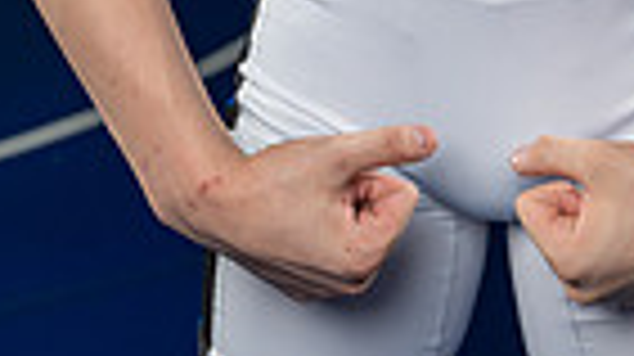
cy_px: -509
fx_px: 1965
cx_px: 477
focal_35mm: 117
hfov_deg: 18.2
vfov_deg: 9.2
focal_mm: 35
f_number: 4
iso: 800
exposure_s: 1/125
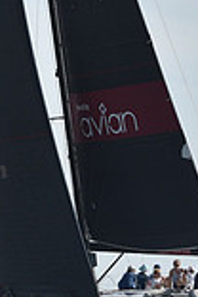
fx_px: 2821
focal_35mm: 342
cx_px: 106
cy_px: -120
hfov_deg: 4.0
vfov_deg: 6.0
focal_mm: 92
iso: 250
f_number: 8
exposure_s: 1/1250
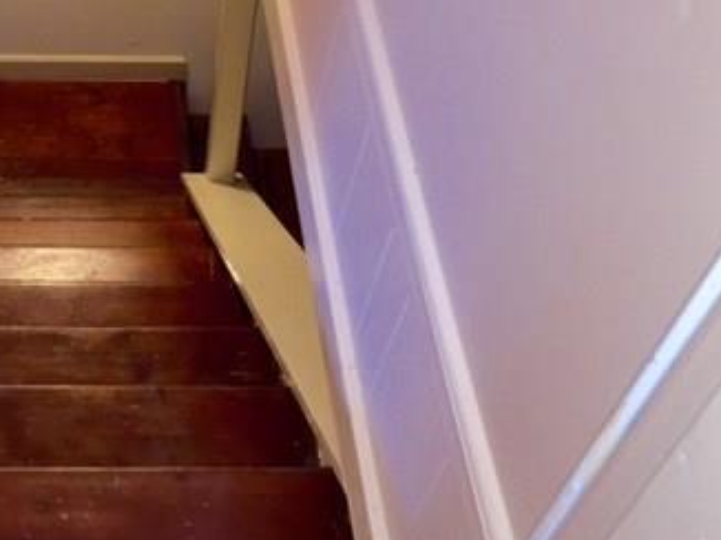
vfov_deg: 25.5
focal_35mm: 57
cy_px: 175
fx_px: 1186
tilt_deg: -49.4
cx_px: 53
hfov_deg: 31.9
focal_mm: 4.15
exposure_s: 1/20
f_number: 2.2
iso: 100
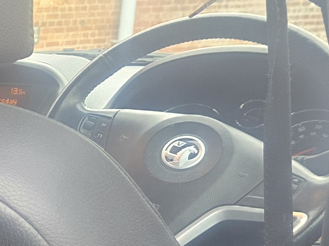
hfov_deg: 14.6
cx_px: -397
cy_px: 335
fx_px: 969
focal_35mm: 102
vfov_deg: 13.9
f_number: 1.7
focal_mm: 6.3
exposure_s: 1/120
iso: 200
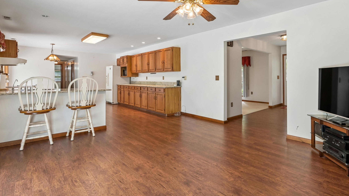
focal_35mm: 18
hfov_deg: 92.2
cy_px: 85
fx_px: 167
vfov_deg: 60.8
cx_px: 197
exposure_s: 1/10
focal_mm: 14
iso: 400
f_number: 11
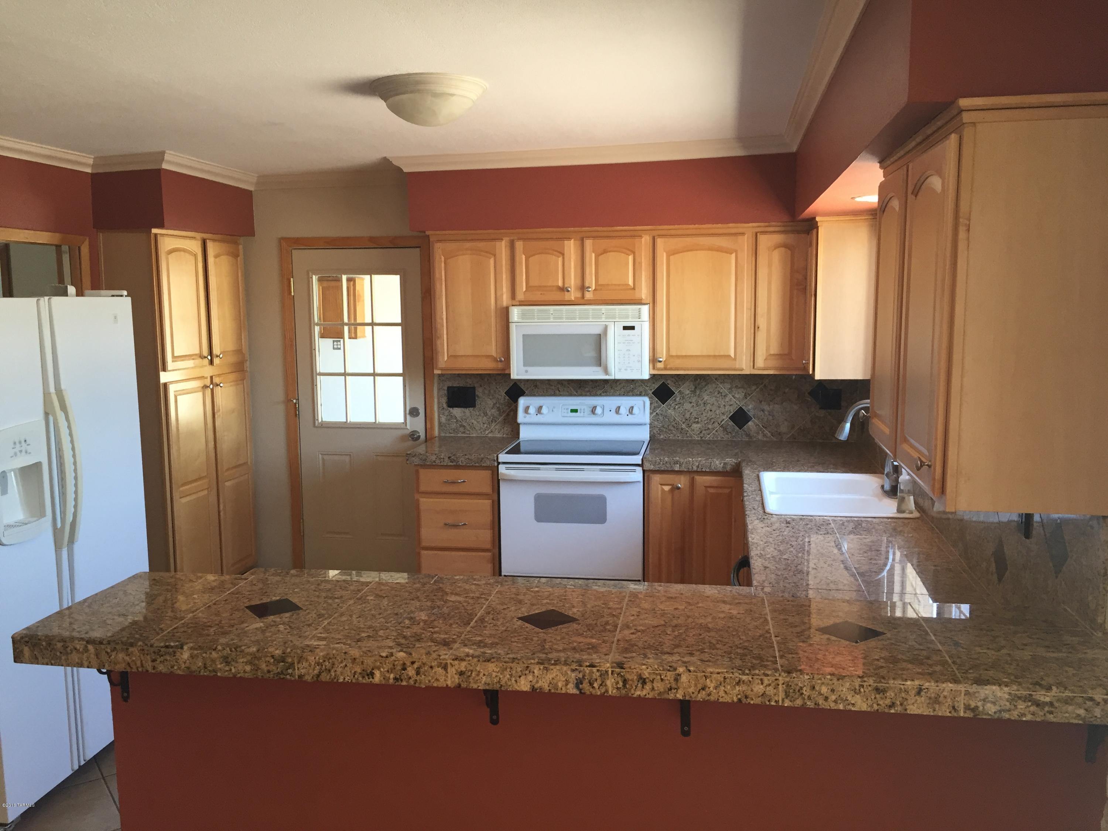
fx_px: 928
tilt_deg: -9.1
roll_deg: -0.4
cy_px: 416
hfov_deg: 61.7
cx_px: 554
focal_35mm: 29
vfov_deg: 48.2
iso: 32
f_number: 2.2
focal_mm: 4.15
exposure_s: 1/30
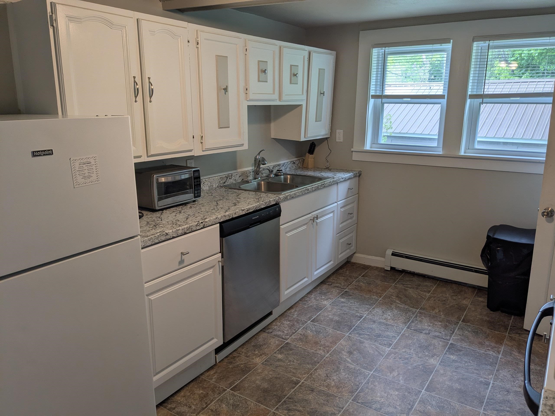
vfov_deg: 51.4
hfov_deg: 65.3
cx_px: 278
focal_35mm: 27
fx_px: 433
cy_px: 208
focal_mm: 4.38
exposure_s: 1/120
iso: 60
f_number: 1.73
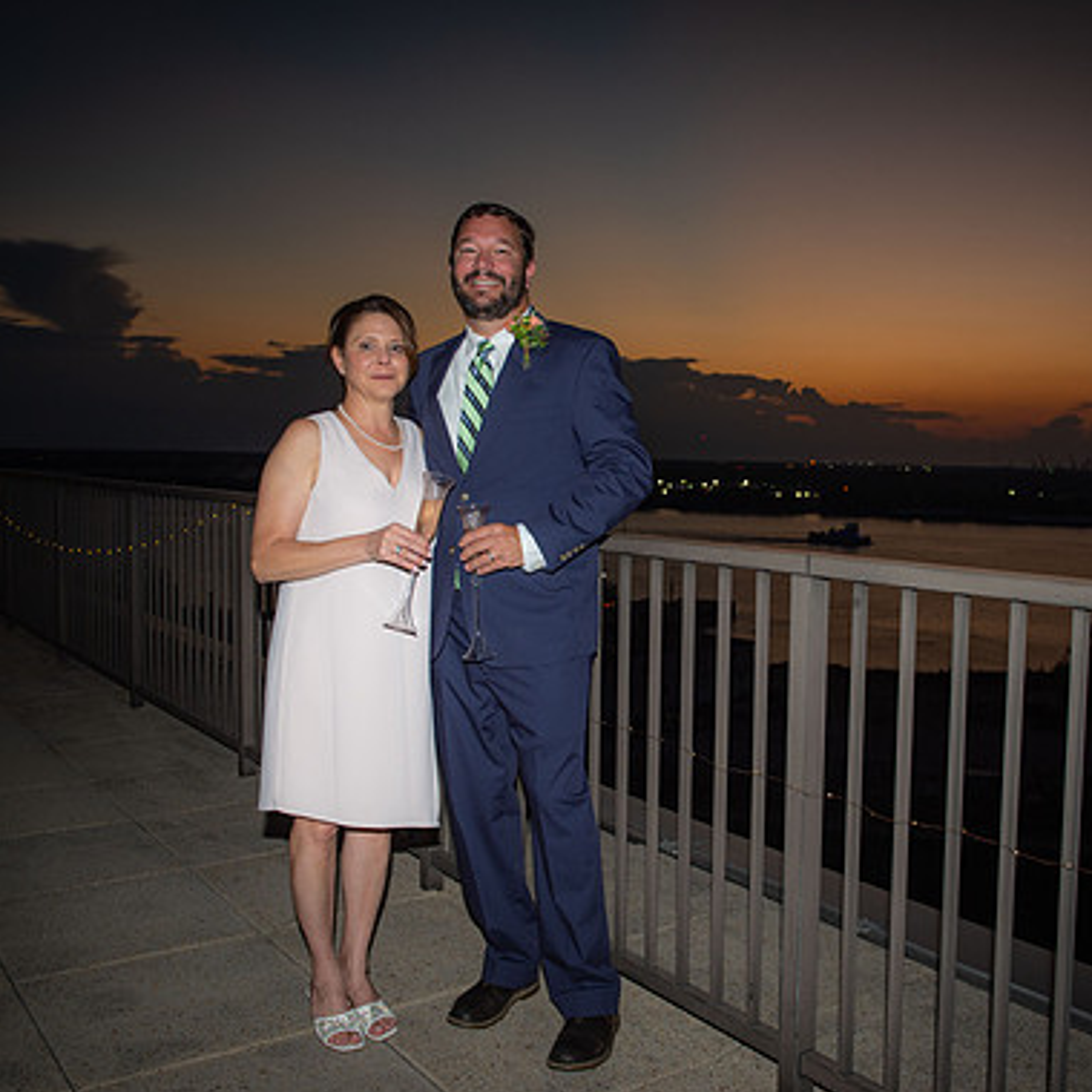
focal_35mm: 35
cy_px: 549
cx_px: 647
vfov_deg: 47.2
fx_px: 1249
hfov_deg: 47.0
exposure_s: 1/250
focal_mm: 27
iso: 1000
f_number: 5
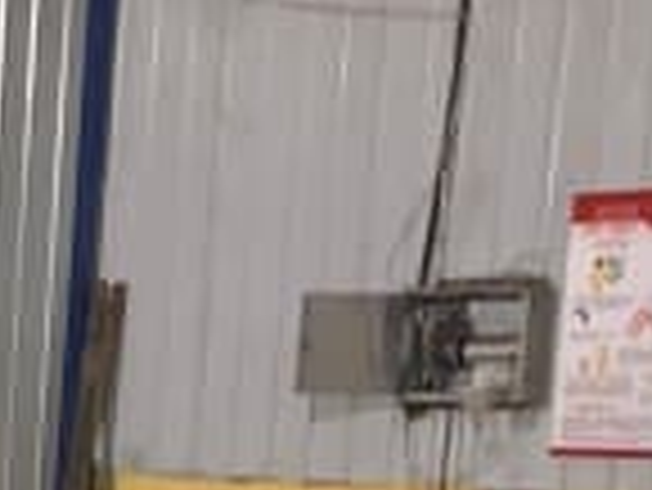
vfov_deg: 11.1
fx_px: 2262
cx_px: -674
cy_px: 1002
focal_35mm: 120
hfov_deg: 13.8
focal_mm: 3.99
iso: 160
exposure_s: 1/4
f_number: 1.8
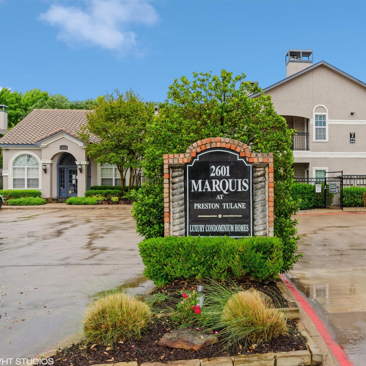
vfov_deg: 45.3
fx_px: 438
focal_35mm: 37
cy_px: 183
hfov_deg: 44.2
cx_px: 261
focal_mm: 19
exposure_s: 1/250
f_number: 5.6
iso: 100
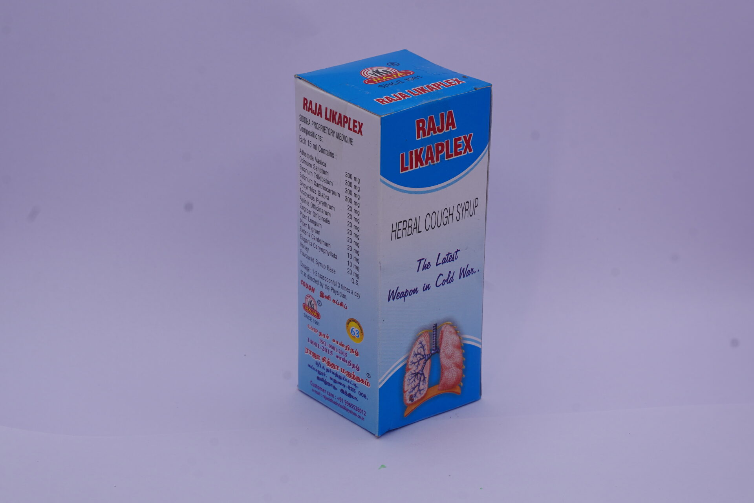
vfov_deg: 13.0
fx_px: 2199
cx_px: 377
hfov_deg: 19.5
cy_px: 252
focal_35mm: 105
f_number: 11
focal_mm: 70
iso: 200
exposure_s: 1/100
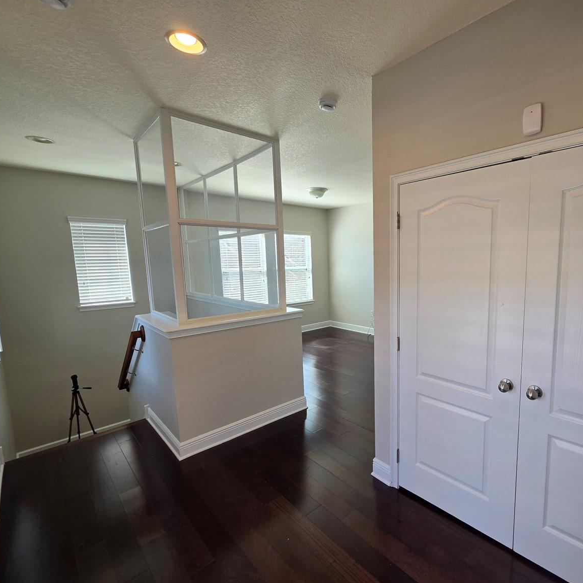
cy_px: 300
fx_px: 305
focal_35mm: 16
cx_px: 375
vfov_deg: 87.4
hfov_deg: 85.2
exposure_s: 1/120
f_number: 1.9
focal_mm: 2.2
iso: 40
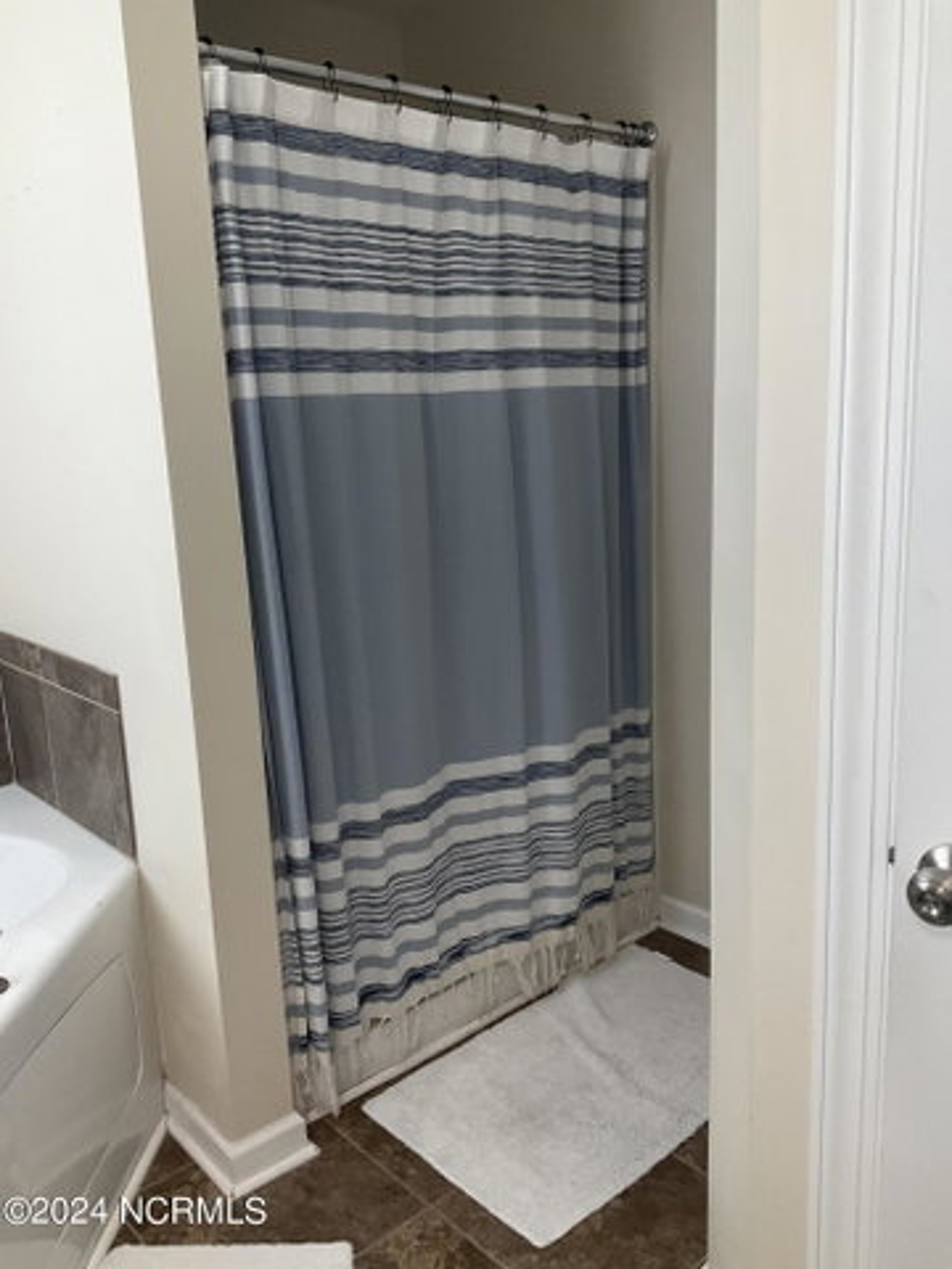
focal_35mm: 29
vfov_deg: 61.7
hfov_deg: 48.2
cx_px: 476
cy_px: 634
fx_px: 1063
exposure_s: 1/96
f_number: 1.8
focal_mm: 3
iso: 64
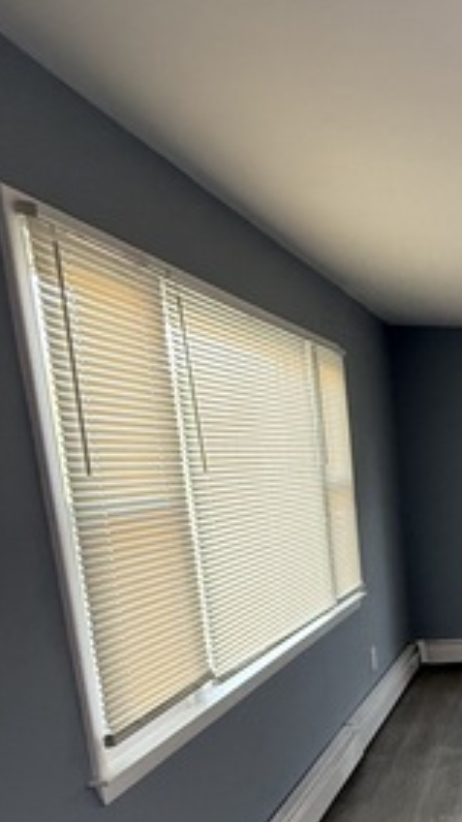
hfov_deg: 24.6
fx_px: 785
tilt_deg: -11.2
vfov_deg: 52.7
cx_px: 709
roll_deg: -1.6
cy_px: 623
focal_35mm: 36
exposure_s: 1/99
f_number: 2.2
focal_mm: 2.22
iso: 320
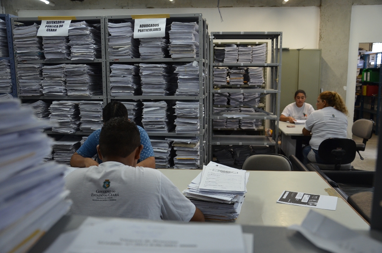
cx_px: 191
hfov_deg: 59.6
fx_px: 334
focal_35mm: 32
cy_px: 126
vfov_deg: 41.5
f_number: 3.8
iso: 800
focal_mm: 21
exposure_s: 1/50
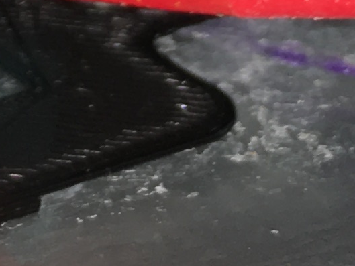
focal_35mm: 221
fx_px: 2267
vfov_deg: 6.3
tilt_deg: -14.4
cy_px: -484
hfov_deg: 8.7
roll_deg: -1.0
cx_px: -225
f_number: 2.2
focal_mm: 4.15
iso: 25
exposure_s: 1/78
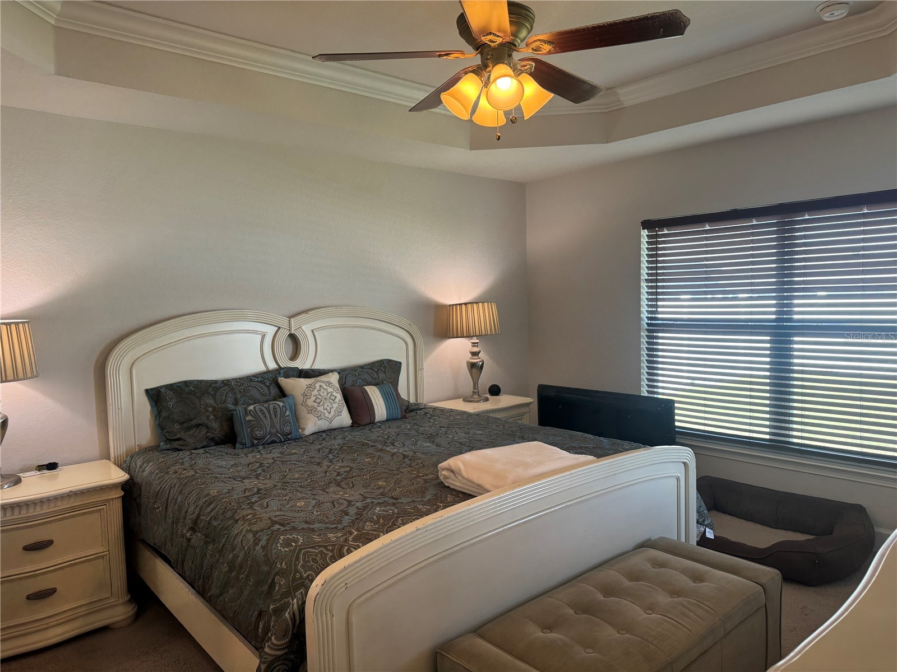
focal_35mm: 24
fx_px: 622
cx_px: 448
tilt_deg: -4.4
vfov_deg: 56.8
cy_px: 336
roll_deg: +1.5
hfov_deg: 71.6
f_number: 1.78
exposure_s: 1/120
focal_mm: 6.76
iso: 125
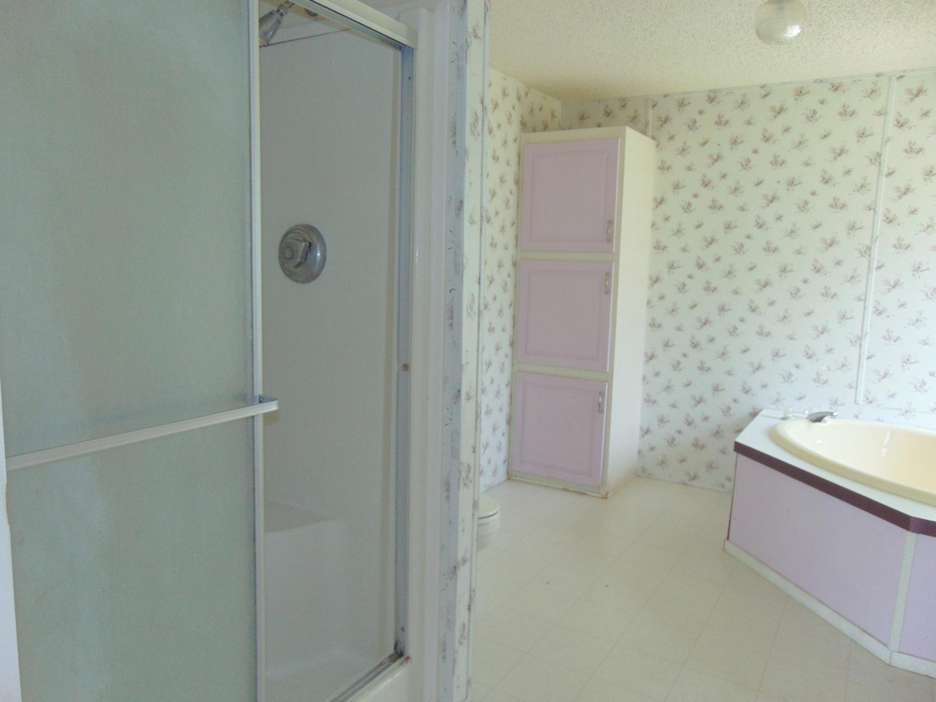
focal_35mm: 25
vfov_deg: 54.9
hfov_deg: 69.4
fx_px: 676
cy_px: 351
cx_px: 468
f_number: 3
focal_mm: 4.5
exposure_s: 1/30
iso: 100
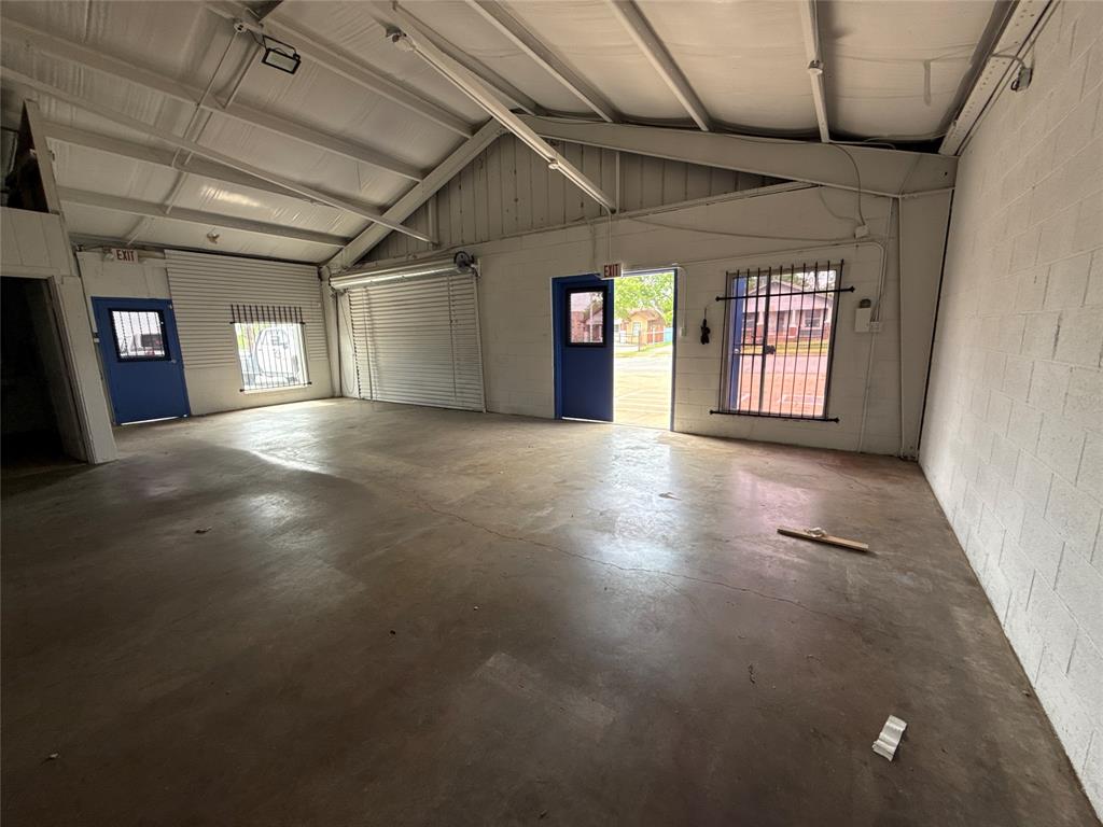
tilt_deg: -10.2
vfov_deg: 85.7
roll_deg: +0.4
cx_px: 552
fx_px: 446
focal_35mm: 14
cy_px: 414
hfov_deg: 102.1
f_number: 2.2
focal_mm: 2.22
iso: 64
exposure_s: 1/114
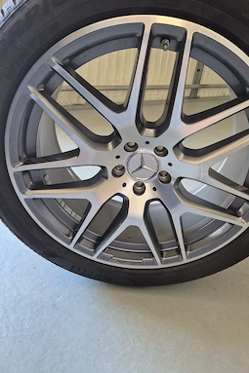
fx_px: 260
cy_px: 188
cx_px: 138
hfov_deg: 51.2
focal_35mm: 25
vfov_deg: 71.5
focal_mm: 5.4
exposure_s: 1/100
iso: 400
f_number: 1.8
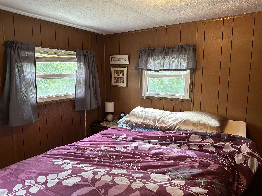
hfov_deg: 71.6
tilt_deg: -5.8
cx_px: 131
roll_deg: -0.7
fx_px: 182
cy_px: 98
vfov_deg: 56.8
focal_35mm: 24
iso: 200
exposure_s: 1/120
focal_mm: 6.86
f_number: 1.78
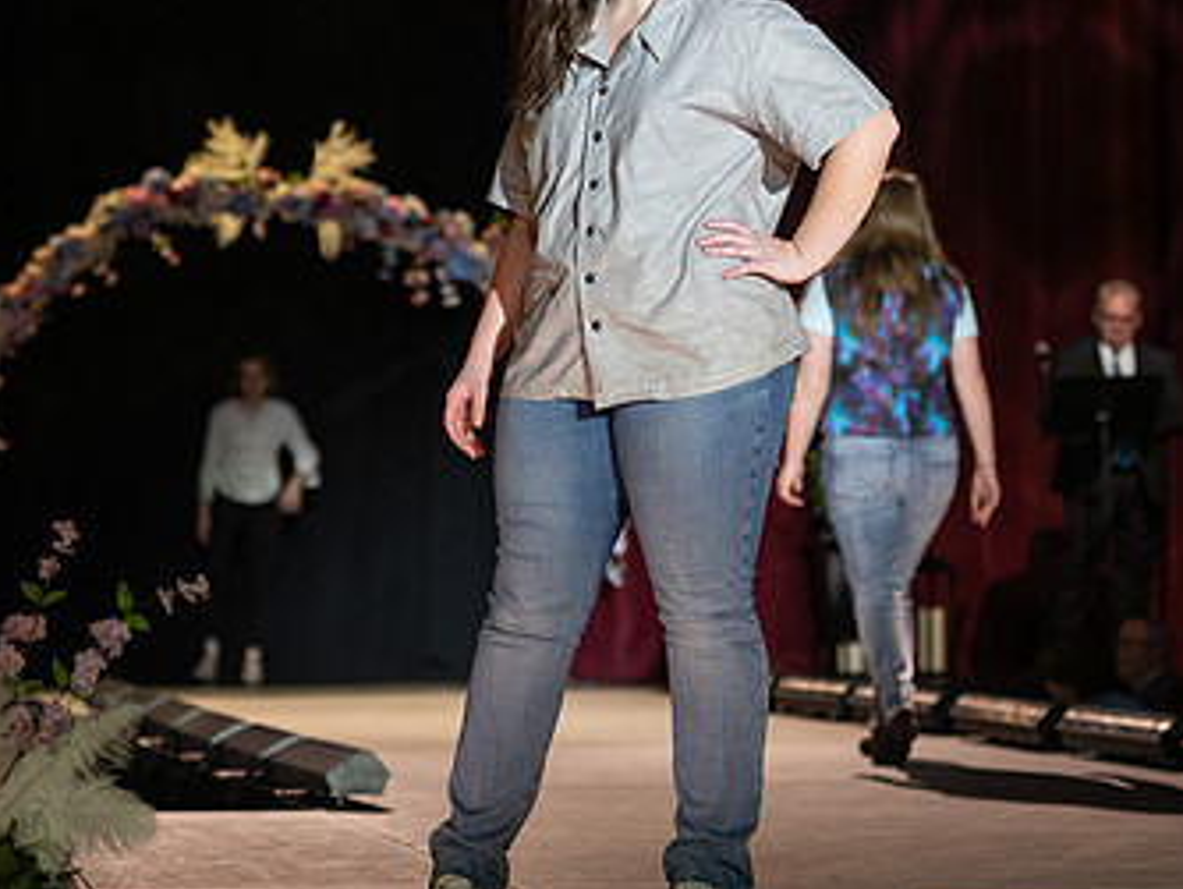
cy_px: 368
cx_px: 564
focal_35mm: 154
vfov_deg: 9.6
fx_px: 5267
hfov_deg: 12.8
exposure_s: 1/800
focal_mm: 85
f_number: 2.8
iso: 640
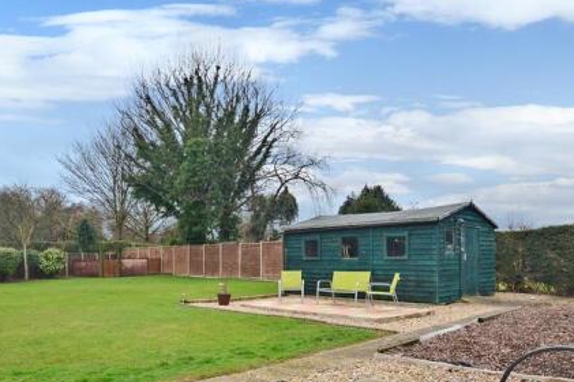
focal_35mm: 28
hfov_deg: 65.4
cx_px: 267
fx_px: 446
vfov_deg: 45.5
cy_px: 262
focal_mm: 12
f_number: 8
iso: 640
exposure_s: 1/500
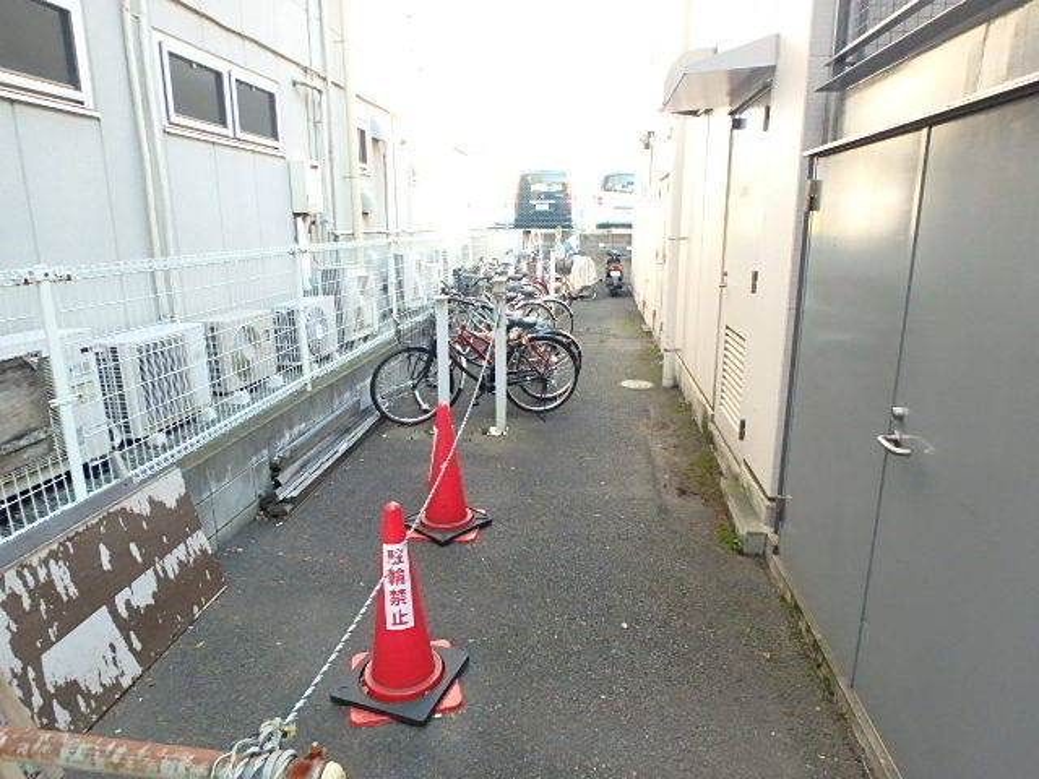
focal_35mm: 21
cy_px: 390
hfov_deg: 79.0
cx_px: 520
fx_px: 630
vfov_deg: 63.4
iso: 640
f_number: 3.5
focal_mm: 3.7
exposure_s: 1/250
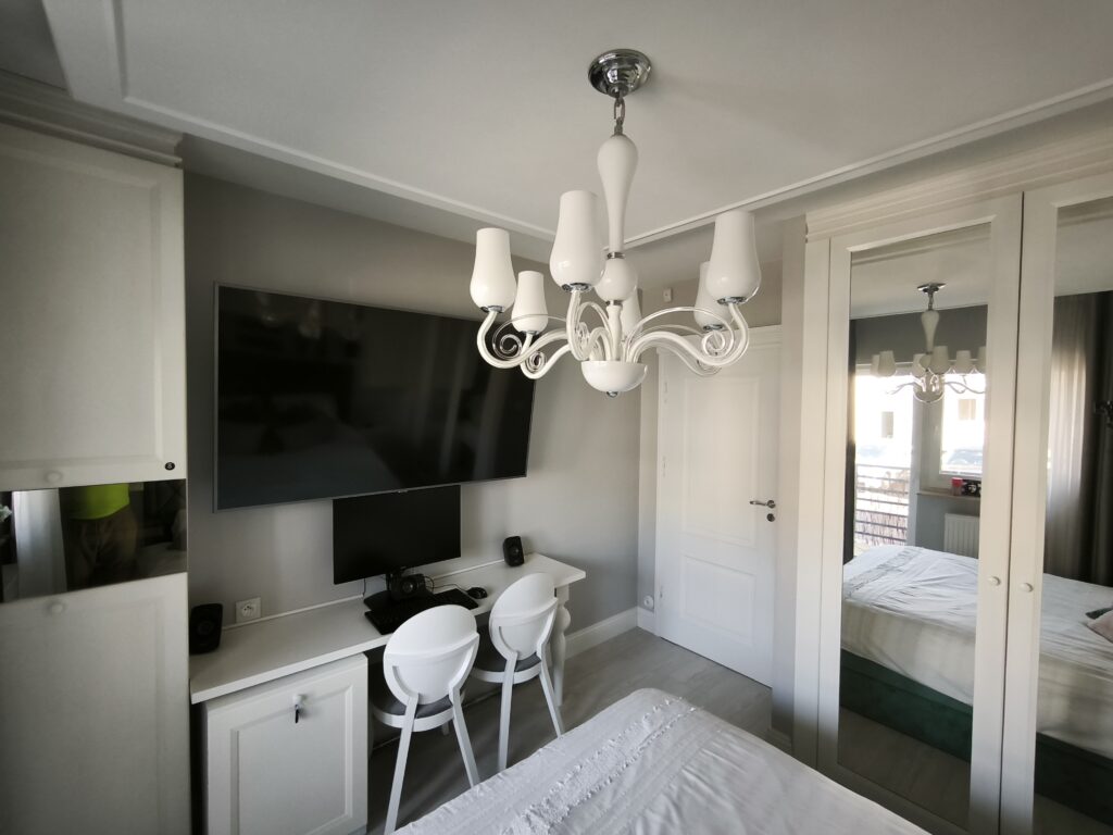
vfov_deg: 81.7
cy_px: 418
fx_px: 482
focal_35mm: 15
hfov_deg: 98.2
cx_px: 556
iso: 320
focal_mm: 1.91
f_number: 2.2
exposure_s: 1/33.3
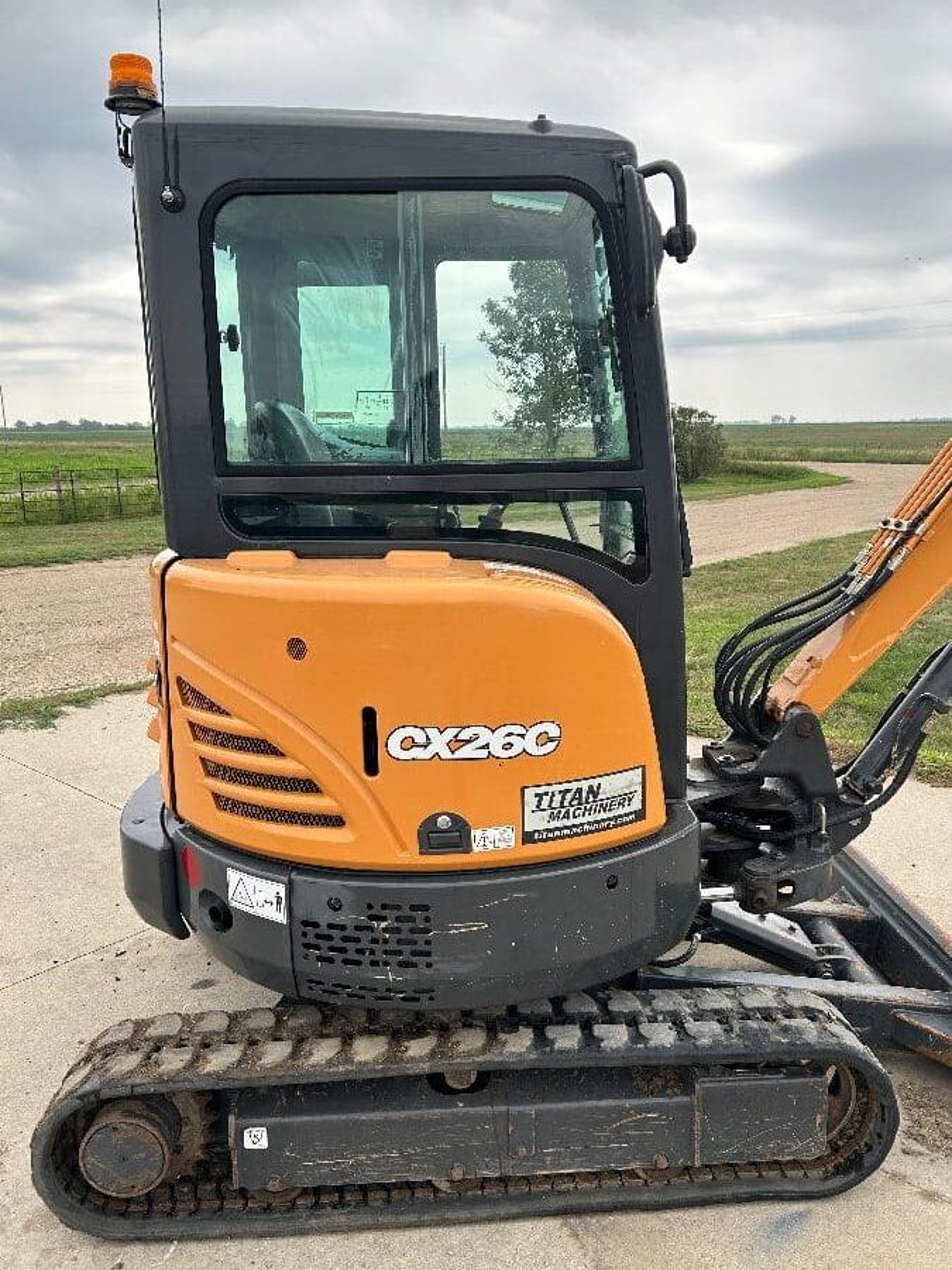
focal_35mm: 26
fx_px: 953
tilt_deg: -12.0
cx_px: 476
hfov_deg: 53.1
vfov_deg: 67.3
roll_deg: -0.1
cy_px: 635
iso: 50
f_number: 1.5
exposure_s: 1/1488
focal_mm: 5.7
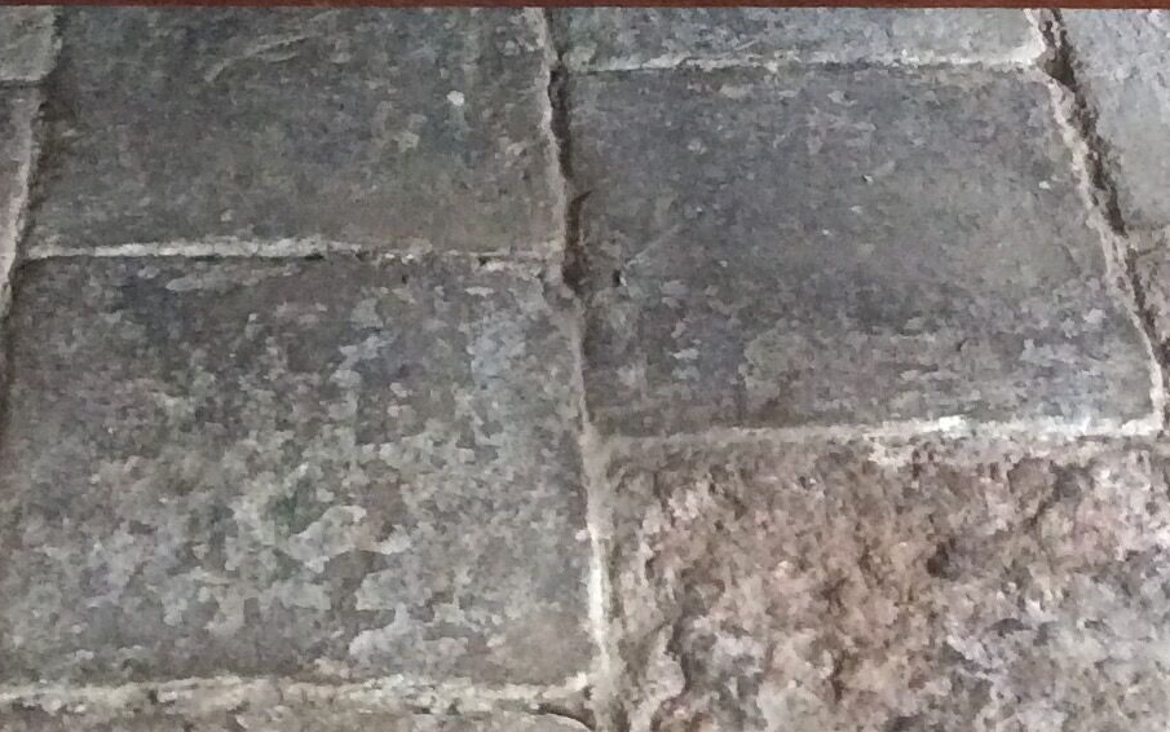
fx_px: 3094
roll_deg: +1.9
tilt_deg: -27.9
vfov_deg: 12.7
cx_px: 423
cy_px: -437
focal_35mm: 97
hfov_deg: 21.4
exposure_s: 1/25
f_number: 2.4
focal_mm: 3.3
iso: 250
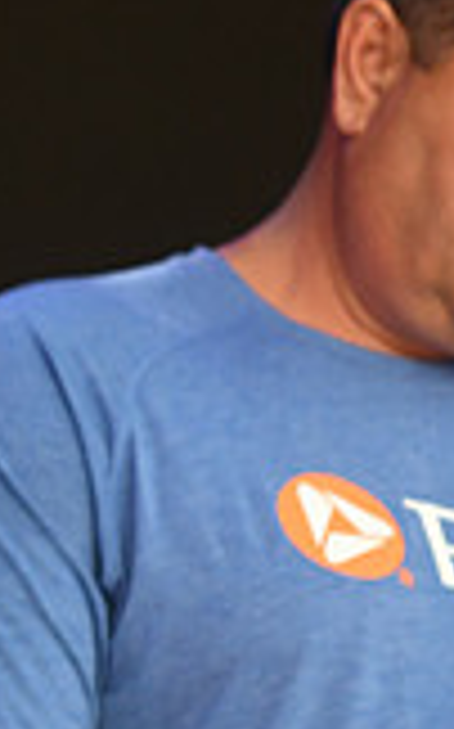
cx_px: -809
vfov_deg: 1.9
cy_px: 430
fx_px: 21716
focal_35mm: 1095
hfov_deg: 1.2
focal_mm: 200
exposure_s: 1/400
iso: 1000
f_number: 4
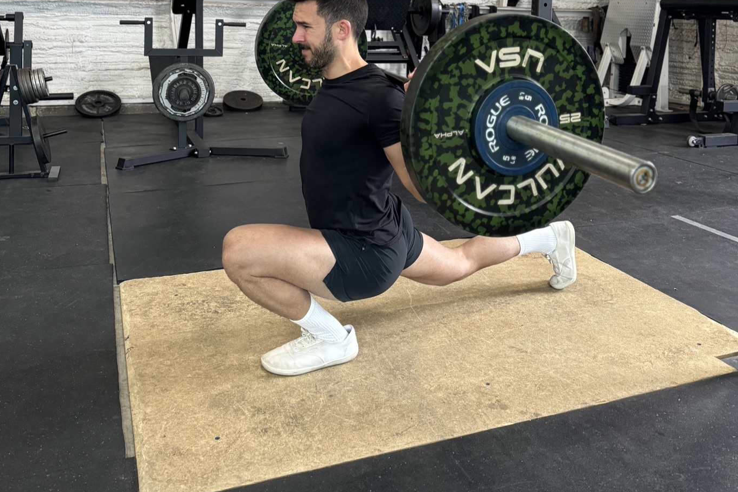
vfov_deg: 36.2
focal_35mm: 34
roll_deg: -1.2
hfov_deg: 55.8
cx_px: 374
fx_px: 697
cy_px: 40
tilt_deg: -3.3
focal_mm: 6.76
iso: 400
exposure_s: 1/60
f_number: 1.78
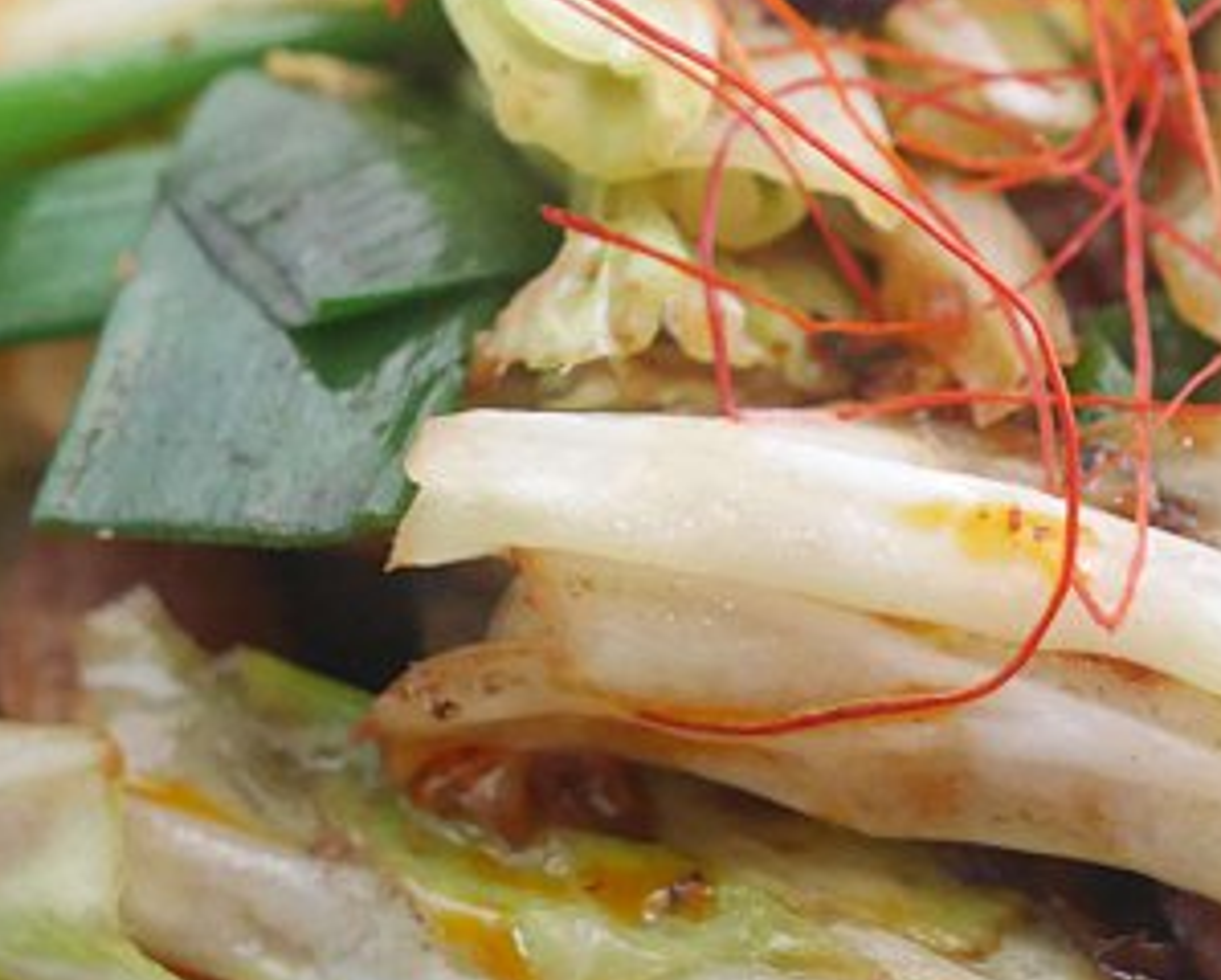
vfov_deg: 9.5
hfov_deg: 11.8
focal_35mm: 163
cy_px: 849
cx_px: 559
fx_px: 5898
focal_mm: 25
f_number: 2.8
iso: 1600
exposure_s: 1/80
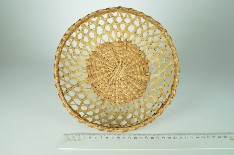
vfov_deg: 32.9
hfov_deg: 48.0
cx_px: 117
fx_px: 263
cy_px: 78
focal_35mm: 40
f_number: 6.3
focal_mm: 27
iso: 100
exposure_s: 1/125
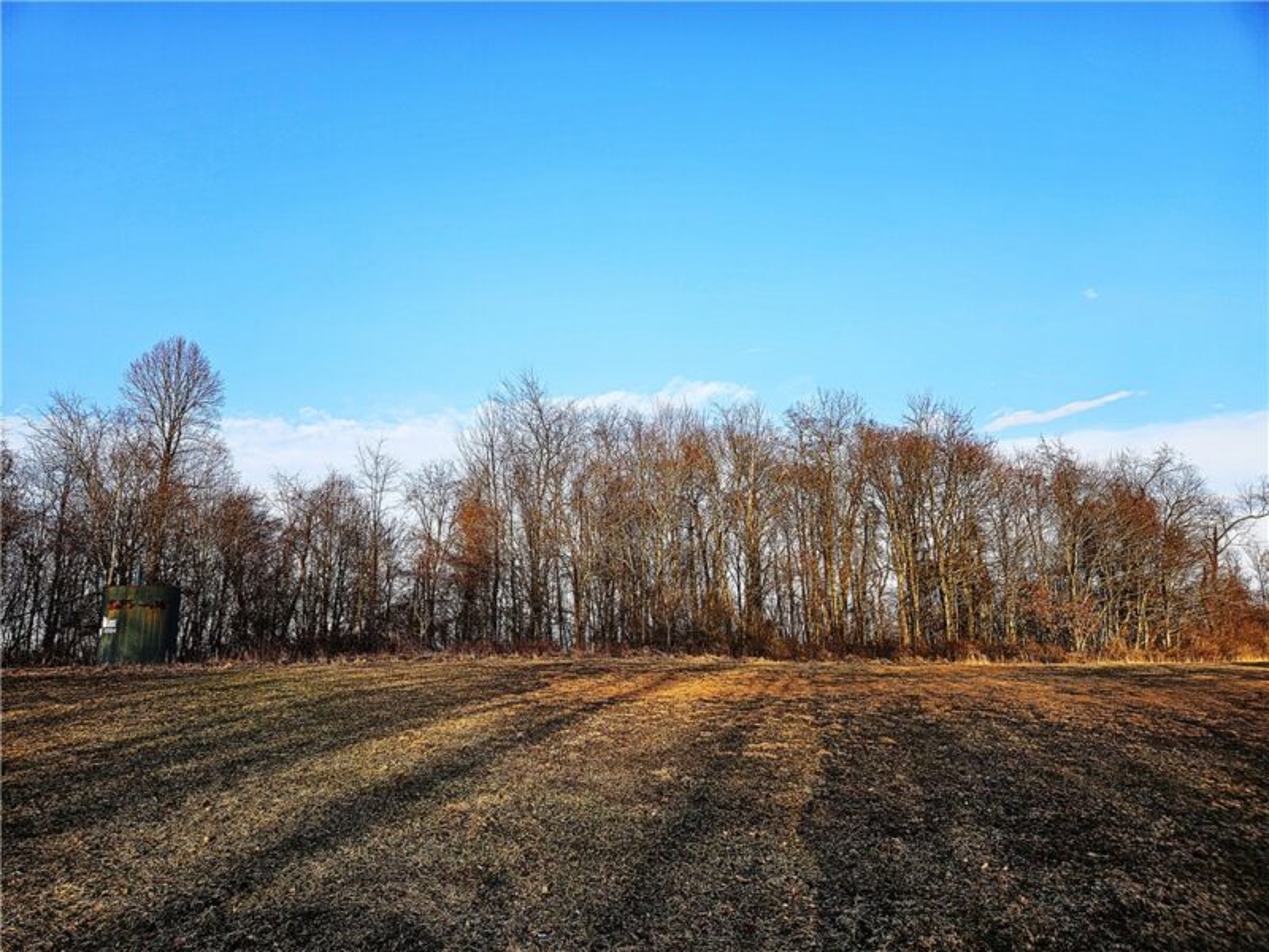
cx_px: 634
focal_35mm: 23
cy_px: 476
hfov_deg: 73.9
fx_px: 843
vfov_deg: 58.9
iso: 25
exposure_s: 1/864
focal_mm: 5.4
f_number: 1.8
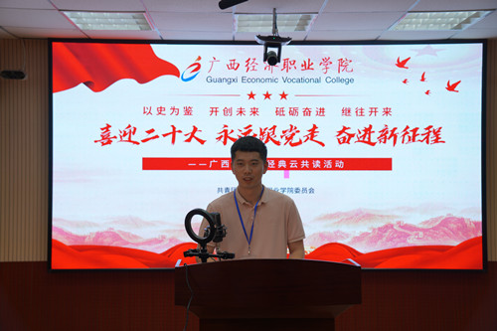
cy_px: 166
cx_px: 248
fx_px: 676
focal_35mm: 49
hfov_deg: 40.4
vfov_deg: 27.5
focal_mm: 49
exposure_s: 1/60
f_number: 3.2
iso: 100
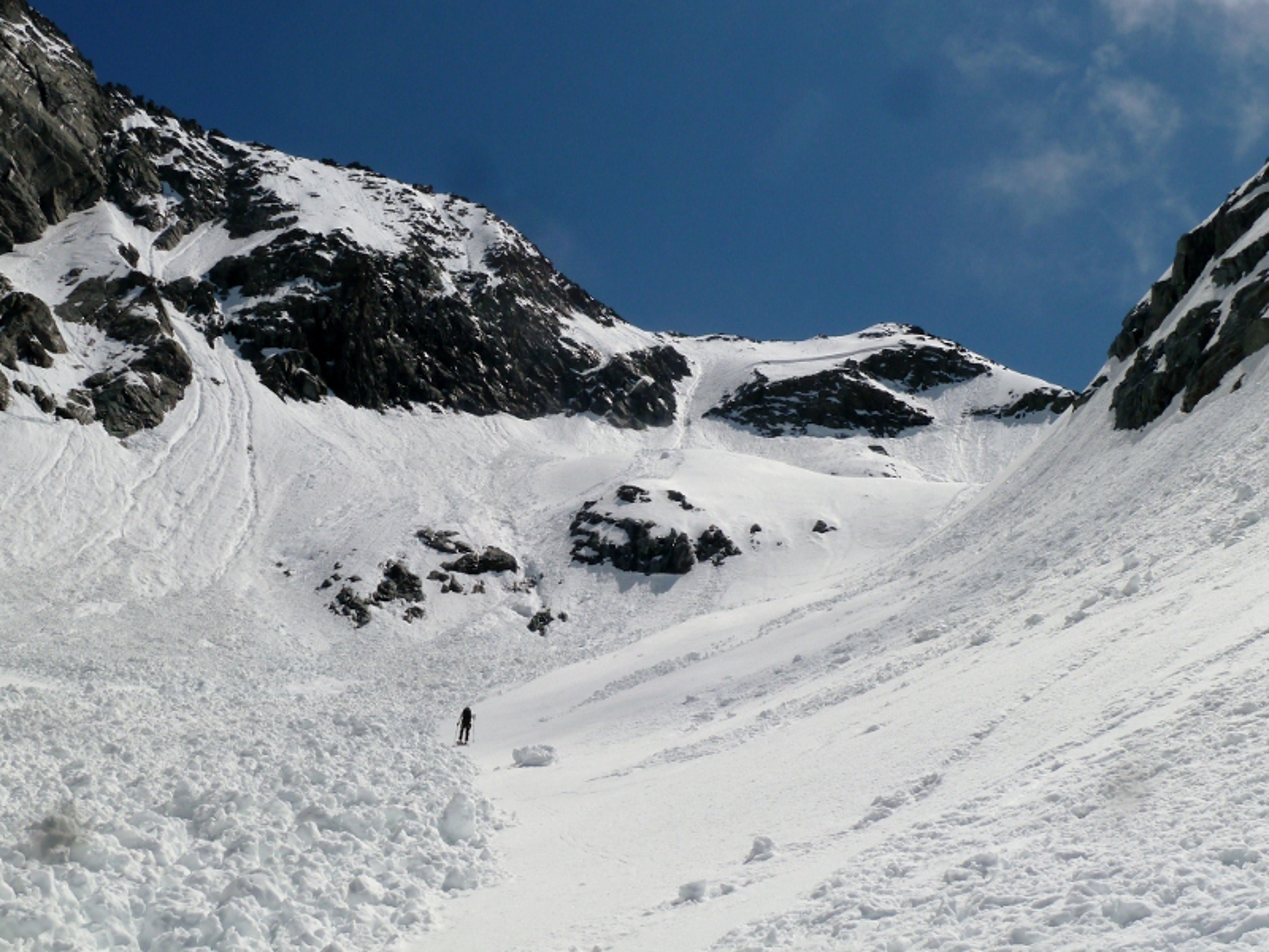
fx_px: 1613
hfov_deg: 42.9
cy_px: 476
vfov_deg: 32.9
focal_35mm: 44
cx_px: 634
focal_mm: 7.3
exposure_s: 1/1000
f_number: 6.3
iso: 80
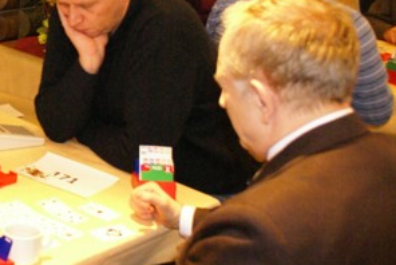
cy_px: 87
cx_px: -52
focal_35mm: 71
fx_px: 782
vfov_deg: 19.2
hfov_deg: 26.0
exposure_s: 1/40
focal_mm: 20
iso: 1600
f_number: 4
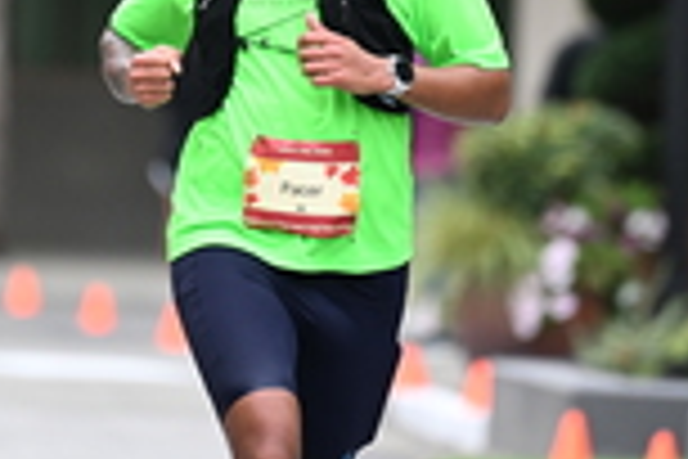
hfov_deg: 2.9
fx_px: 13702
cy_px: 38
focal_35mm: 717
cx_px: 184
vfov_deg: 1.9
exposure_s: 1/2000
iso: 800
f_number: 2.8
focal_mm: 200
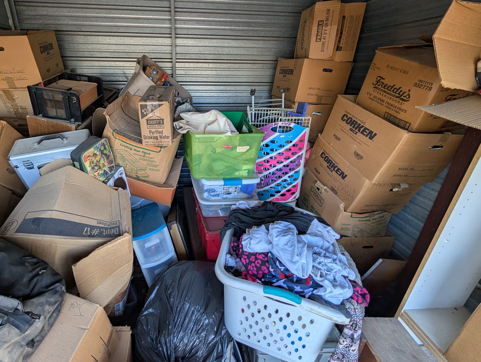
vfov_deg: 81.3
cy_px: 154
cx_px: 194
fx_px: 209
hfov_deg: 96.9
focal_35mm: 15
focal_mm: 2.02
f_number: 1.7
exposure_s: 1/172
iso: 49
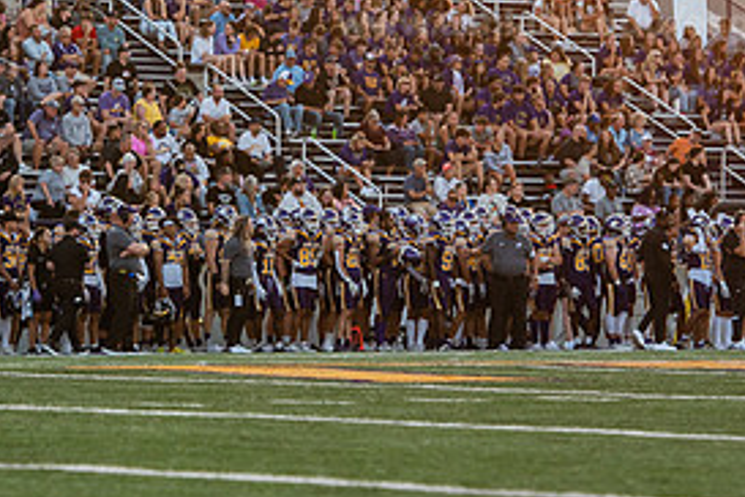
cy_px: 81
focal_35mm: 276
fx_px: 5711
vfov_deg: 5.0
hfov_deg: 7.5
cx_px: 213
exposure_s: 1/1250
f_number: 5
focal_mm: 130
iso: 800
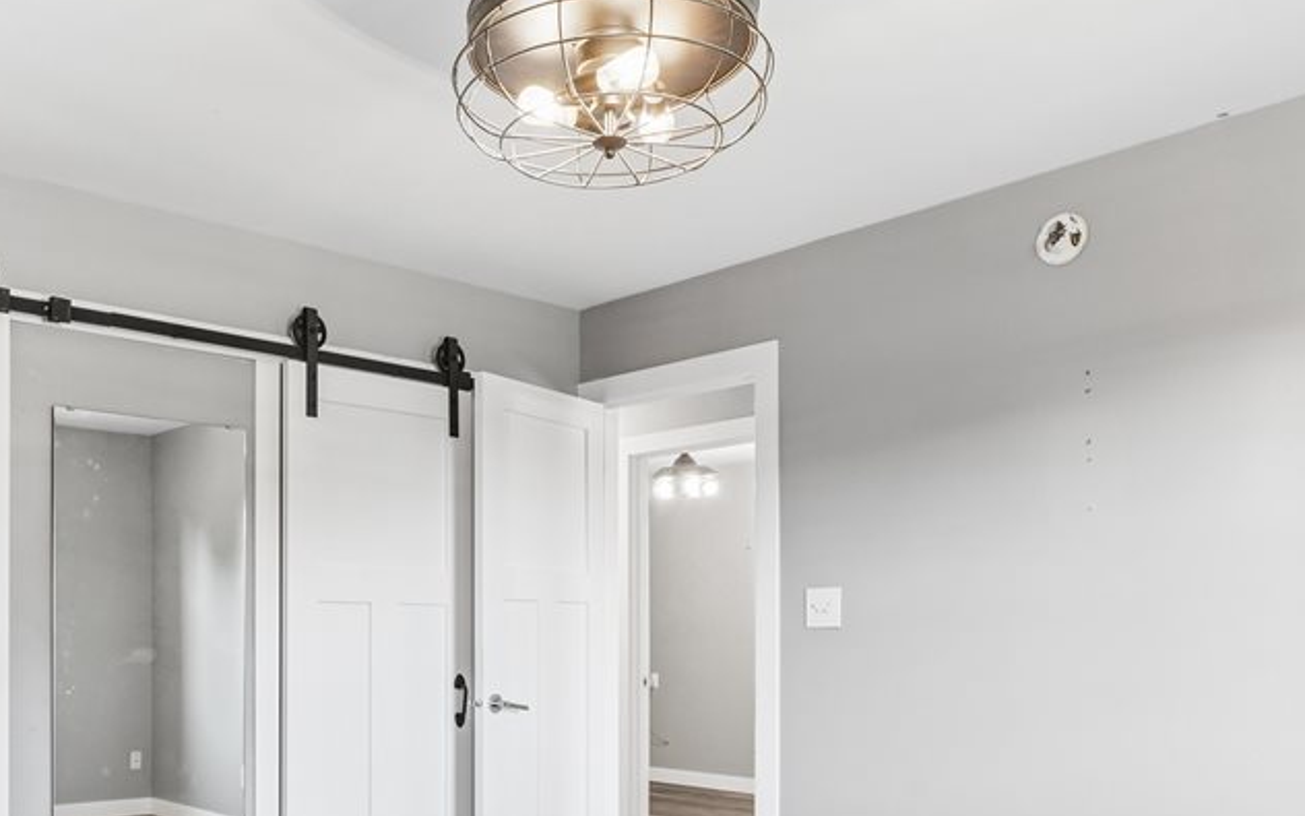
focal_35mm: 33
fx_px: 1174
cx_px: 471
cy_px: 621
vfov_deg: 37.3
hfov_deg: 57.3
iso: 400
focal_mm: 16
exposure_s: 1/6
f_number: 10
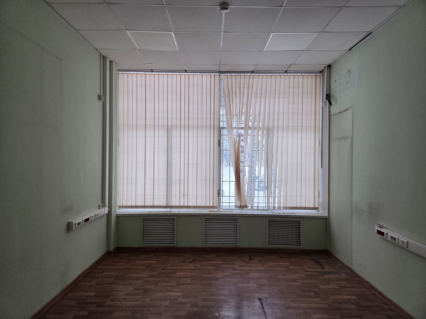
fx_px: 283
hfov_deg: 73.9
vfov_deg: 58.9
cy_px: 160
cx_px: 213
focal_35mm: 23
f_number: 1.8
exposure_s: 1/180
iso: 125
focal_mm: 5.4
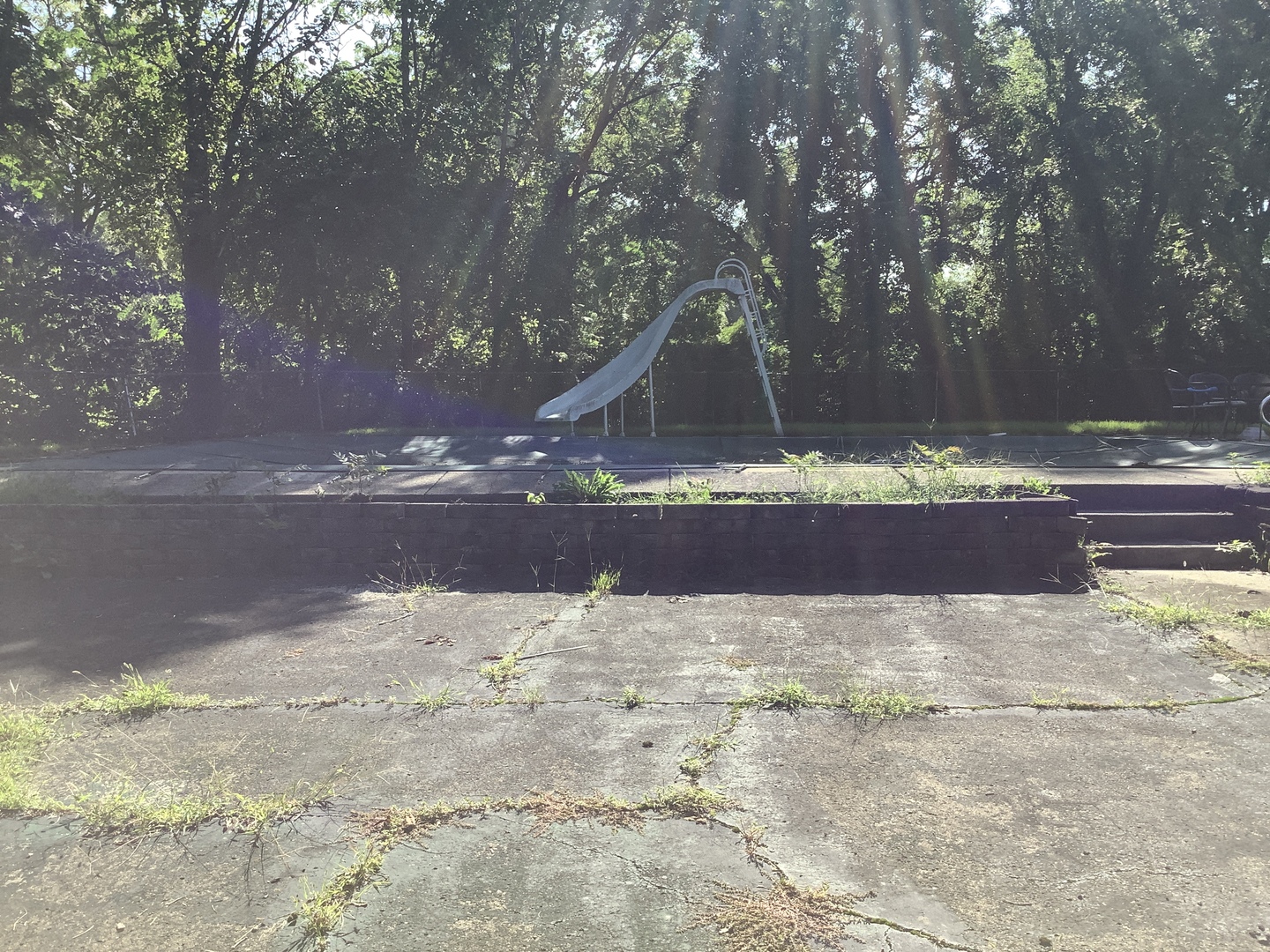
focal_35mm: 31
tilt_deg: -8.3
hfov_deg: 58.4
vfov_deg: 45.4
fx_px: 1137
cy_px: 476
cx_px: 635
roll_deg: +0.0
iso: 25
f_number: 2.4
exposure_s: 1/679
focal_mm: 3.3
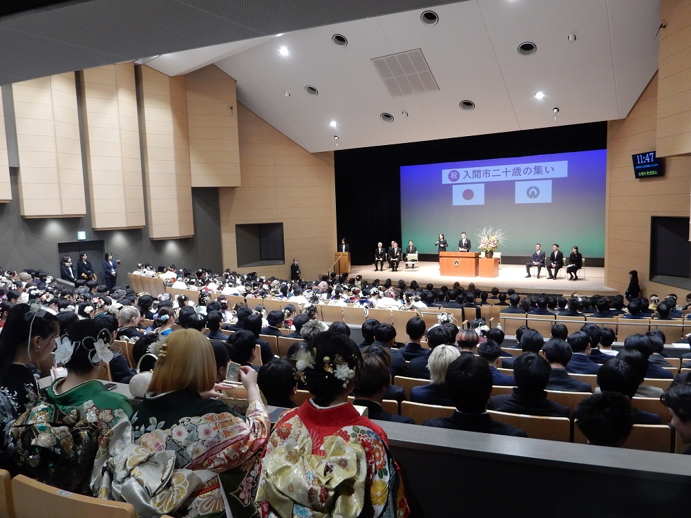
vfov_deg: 54.9
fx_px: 499
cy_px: 259
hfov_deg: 69.4
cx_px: 346
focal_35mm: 25
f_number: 3.7
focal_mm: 4.5
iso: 360
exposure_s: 1/30
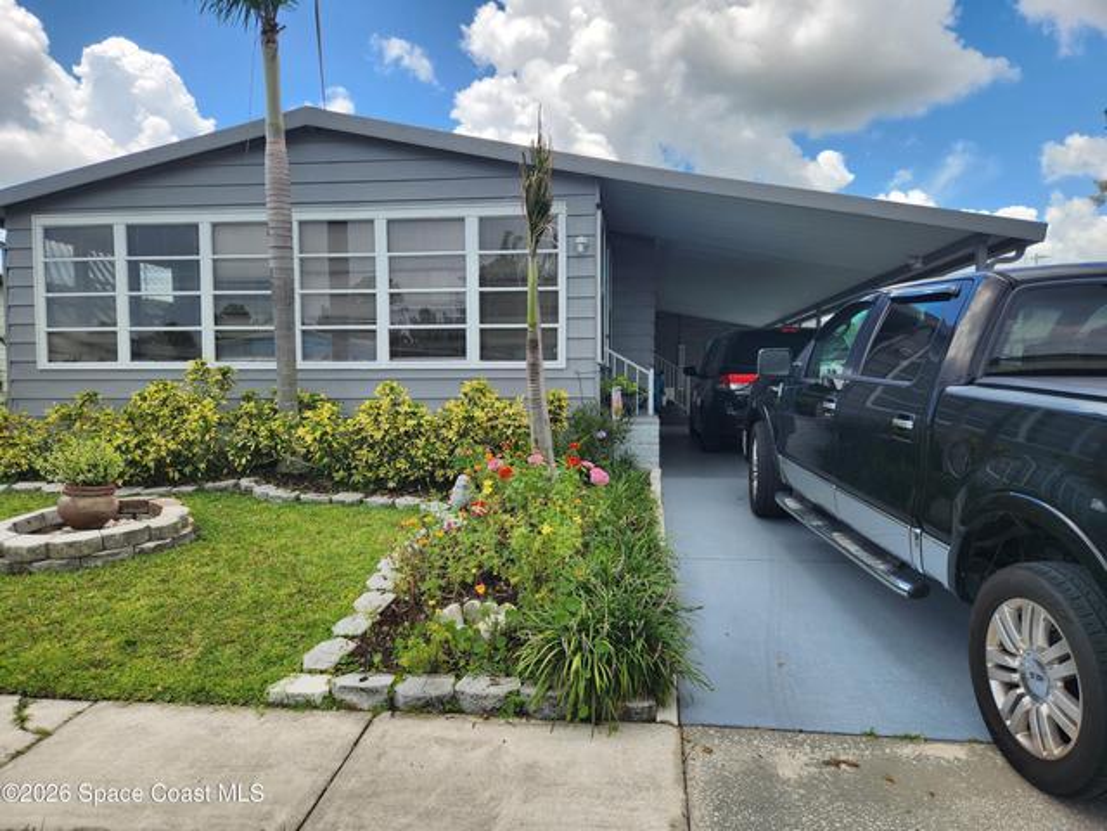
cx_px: 554
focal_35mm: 23
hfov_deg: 73.9
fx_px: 736
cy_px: 416
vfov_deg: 58.9
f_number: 1.8
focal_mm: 5.4
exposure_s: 1/1157
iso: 20
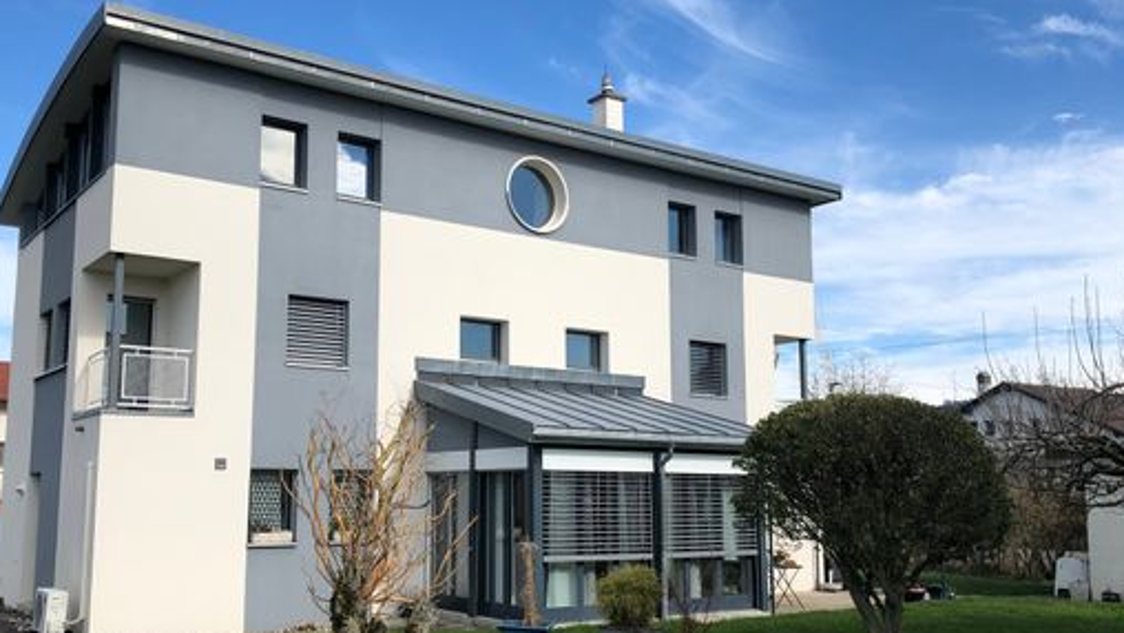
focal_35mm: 36
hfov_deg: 55.2
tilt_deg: +8.0
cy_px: 350
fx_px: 1073
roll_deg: -0.3
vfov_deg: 32.8
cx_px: 504
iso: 20
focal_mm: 3.99
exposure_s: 1/1919
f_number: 1.8
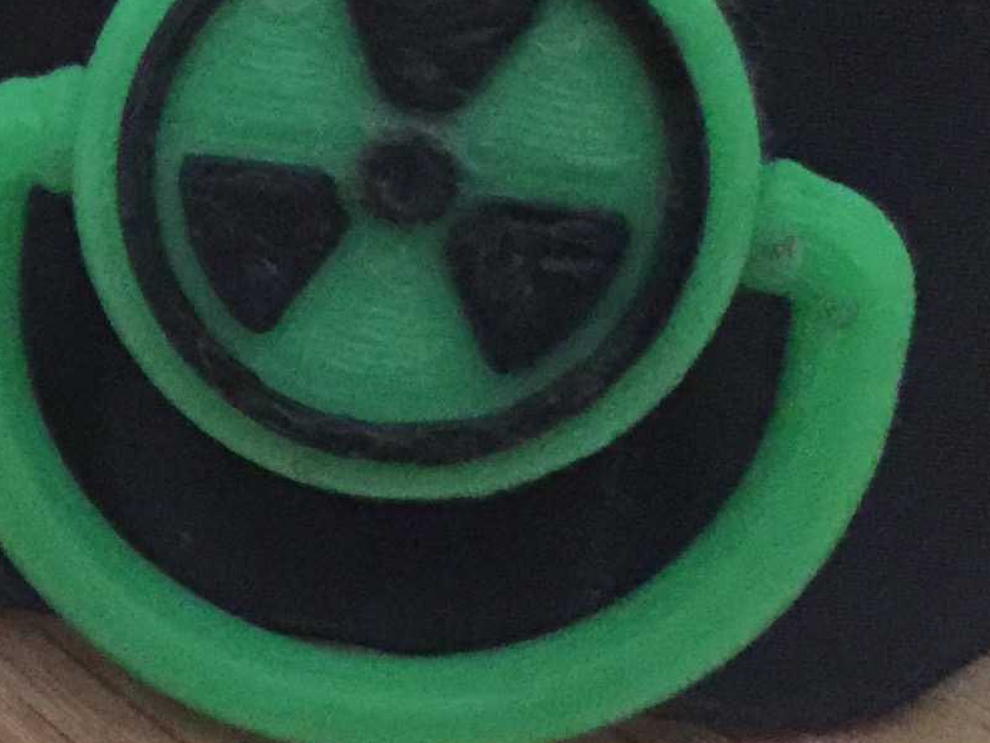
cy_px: 328
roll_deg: +1.0
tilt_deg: -41.3
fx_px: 3432
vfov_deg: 12.3
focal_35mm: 120
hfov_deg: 15.4
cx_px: -408
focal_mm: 4.15
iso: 320
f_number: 2.2
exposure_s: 1/4
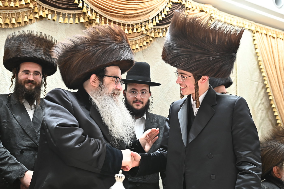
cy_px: 94
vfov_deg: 24.6
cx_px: 142
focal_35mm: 55
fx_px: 434
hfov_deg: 36.3
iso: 1600
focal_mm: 55
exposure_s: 1/200
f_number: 4.5
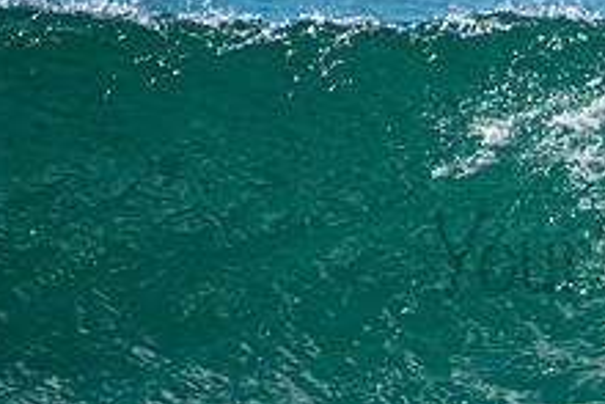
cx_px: 718
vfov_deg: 0.9
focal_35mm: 1580
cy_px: 229
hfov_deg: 1.3
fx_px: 26569
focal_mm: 400
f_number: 5.6
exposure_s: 1/1250
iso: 180
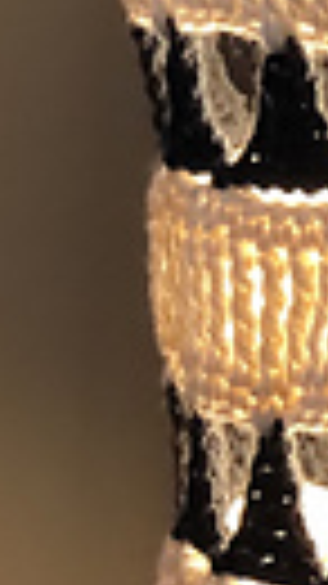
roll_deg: -3.4
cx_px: 665
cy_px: 747
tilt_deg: -8.6
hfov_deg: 3.9
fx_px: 4737
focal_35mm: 306
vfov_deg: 7.0
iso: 50
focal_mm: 6.6
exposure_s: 1/30
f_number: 2.8
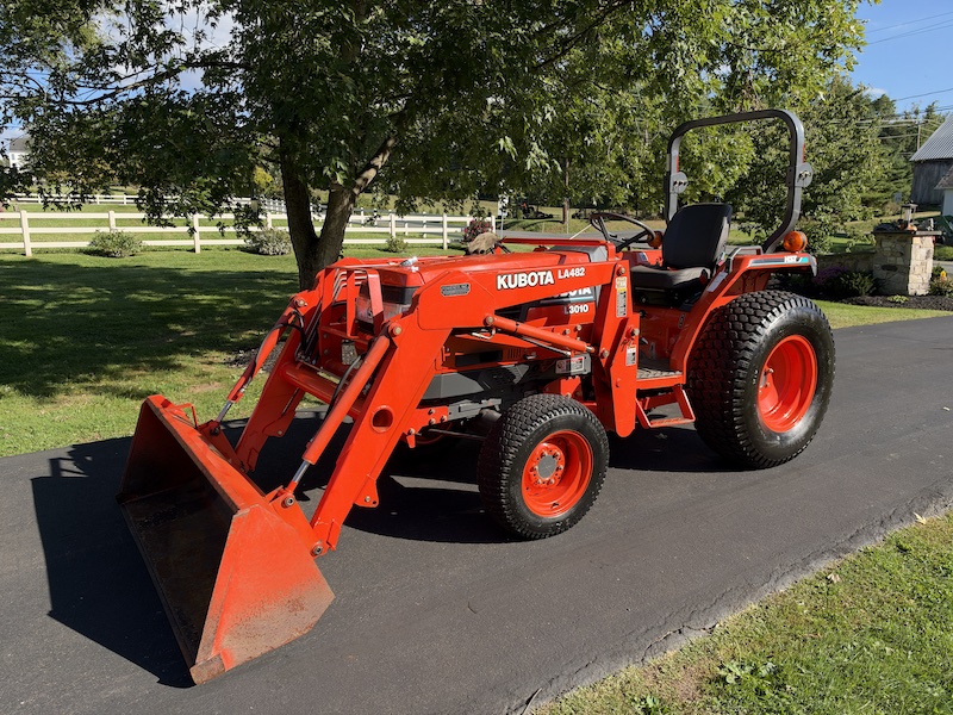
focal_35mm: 24
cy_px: 358
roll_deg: -4.5
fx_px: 661
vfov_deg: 56.8
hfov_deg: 71.6
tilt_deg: -6.4
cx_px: 476
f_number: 1.8
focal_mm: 6.93
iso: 80
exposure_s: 1/1838
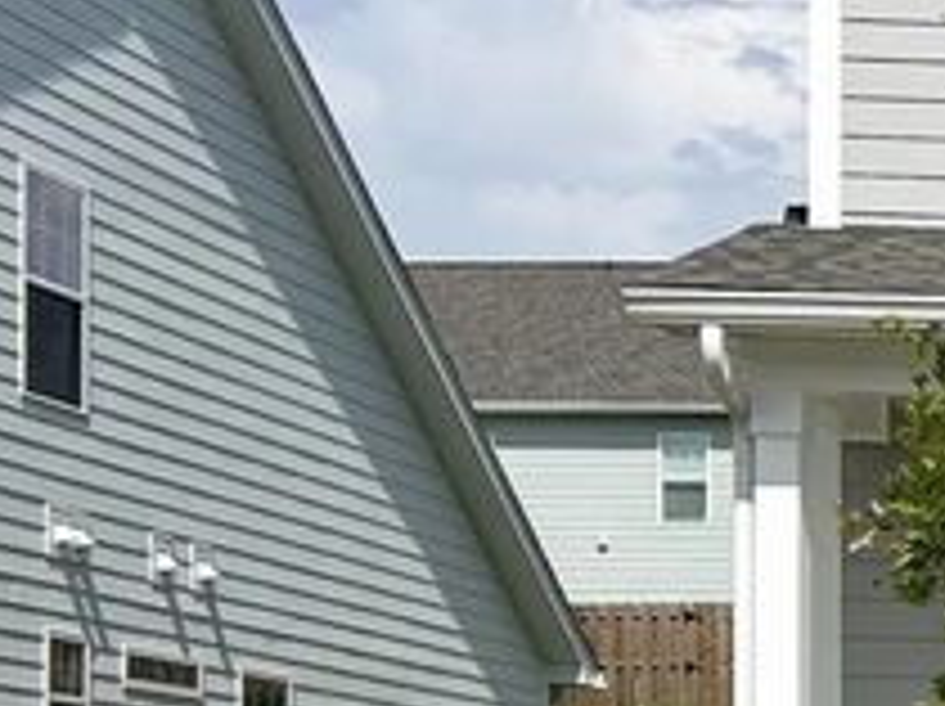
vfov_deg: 11.6
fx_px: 3463
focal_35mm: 127
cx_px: 2133
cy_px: 643
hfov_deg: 12.7
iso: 50
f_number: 1.5
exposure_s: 1/8696
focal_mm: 5.7
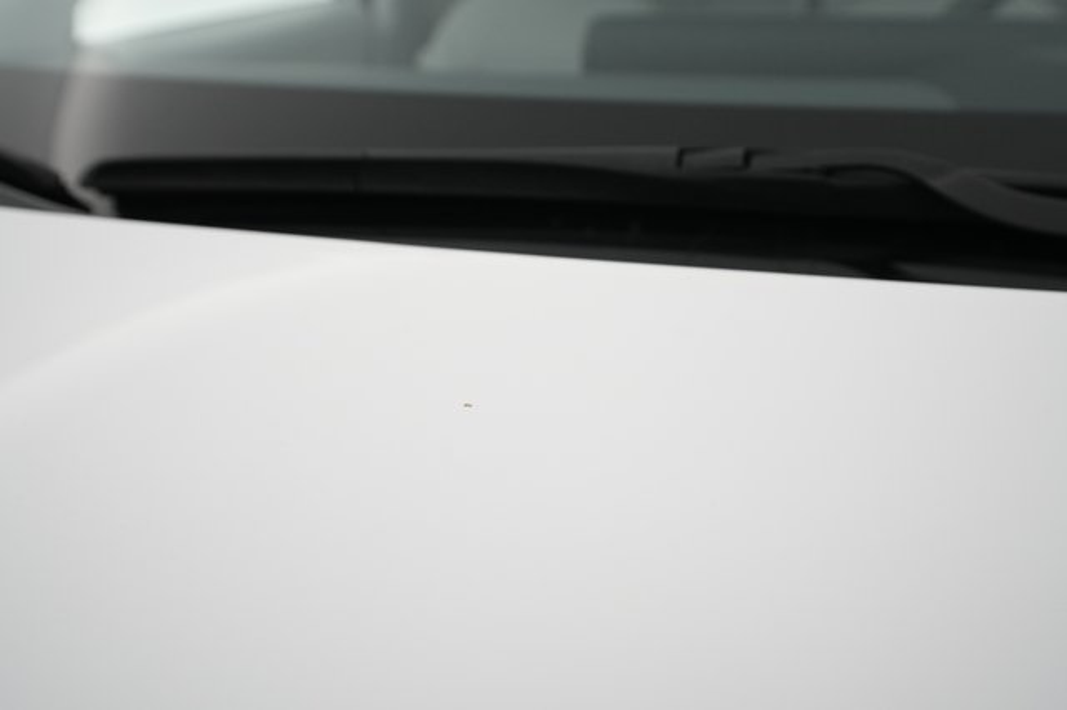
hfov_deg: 65.5
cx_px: 534
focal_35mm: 28
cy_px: 355
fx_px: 829
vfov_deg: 46.4
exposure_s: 1/80
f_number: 5.6
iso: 2500
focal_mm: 28
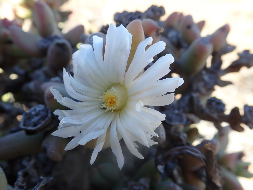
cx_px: 126
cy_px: 95
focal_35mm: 30
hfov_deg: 60.0
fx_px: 219
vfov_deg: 46.8
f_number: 3.2
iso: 100
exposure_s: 1/200
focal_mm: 5.5
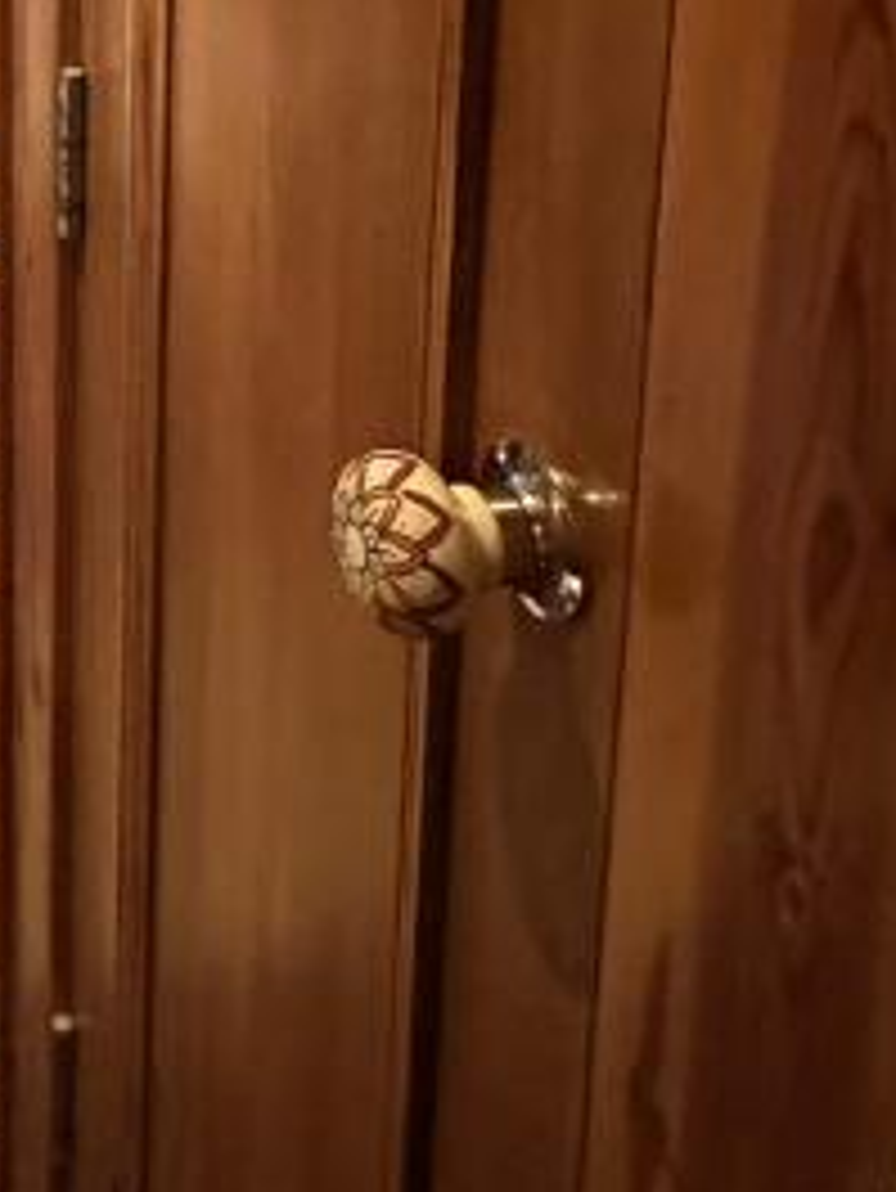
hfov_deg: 22.5
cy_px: -301
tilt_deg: -10.9
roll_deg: +1.7
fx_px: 1862
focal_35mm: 54
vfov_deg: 29.6
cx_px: -428
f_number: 2.2
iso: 800
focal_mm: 2.22
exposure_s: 1/50
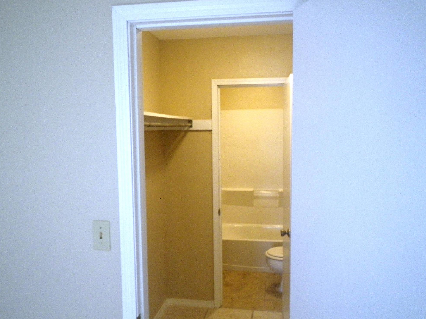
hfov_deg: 61.6
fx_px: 357
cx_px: 218
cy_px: 161
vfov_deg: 48.2
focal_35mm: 29
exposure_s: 1/50
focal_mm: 5
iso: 200
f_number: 3.5
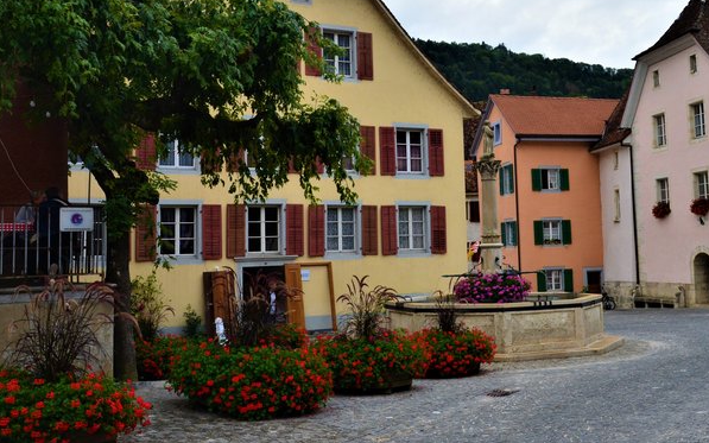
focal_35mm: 45
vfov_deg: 28.4
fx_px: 869
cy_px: 152
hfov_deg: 44.0
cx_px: 448
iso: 400
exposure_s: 1/125
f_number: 9
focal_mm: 22
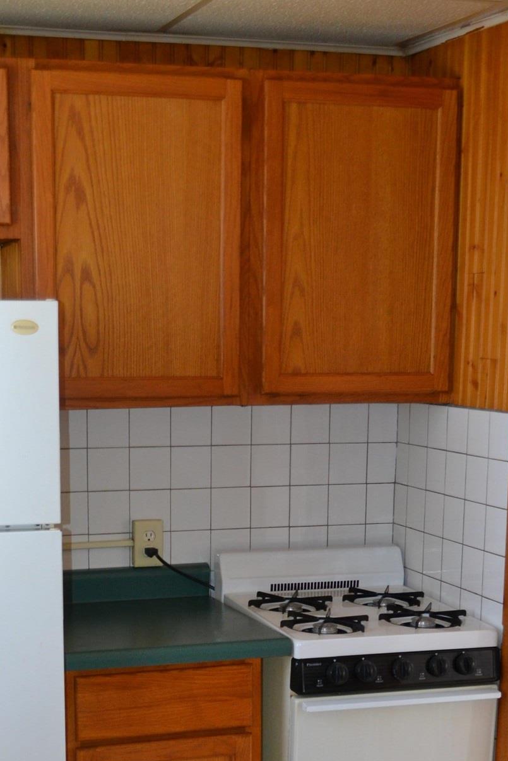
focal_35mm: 63
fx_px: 1333
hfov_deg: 21.5
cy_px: 666
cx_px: 162
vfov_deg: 30.6
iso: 800
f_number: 4
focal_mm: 22
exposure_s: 1/60
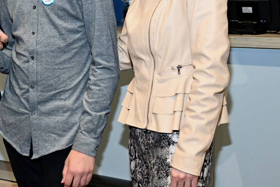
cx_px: 24
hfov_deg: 24.5
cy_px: 21
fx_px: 624
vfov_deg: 16.8
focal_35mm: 80
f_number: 5.6
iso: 1250
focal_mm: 34.5
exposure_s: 1/160
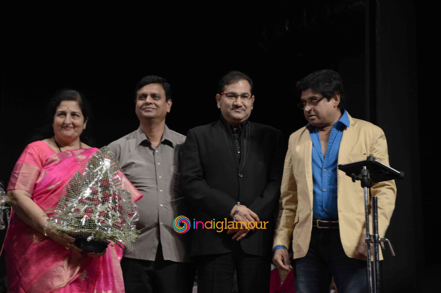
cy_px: 146
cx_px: 220
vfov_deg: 12.2
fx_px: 1377
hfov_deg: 18.2
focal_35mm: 112
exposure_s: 1/100
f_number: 5.3
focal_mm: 75
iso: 800
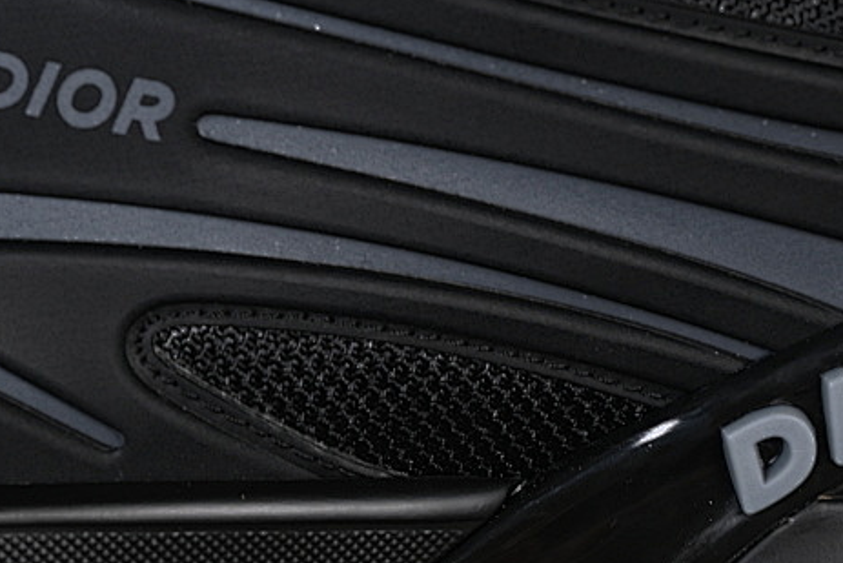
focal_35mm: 175
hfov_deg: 11.7
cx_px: 260
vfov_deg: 7.8
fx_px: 4099
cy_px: 179
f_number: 6.3
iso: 160
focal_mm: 50
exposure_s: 1/50
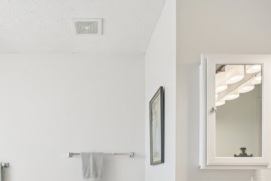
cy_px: 186
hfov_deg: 56.4
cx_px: 98
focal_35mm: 33
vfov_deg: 35.6
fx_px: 248
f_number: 8
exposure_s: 1/40
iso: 100
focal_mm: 16
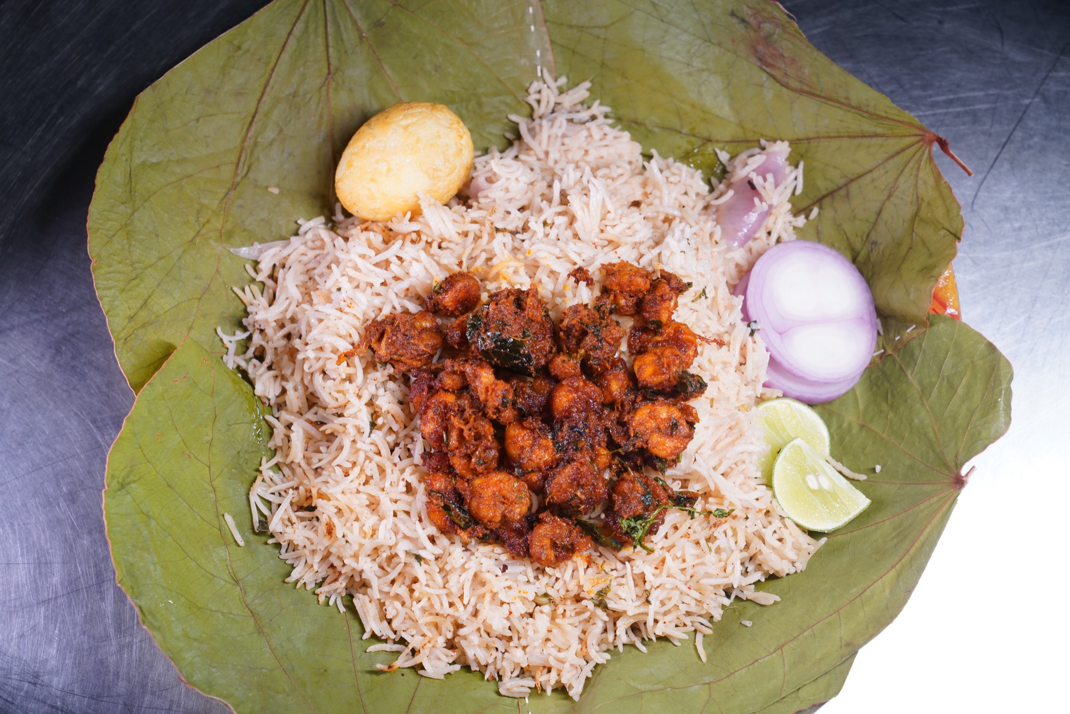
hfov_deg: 28.8
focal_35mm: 70
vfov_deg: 19.5
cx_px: 535
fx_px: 2081
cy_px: 357
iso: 800
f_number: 6.3
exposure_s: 1/160
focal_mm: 70
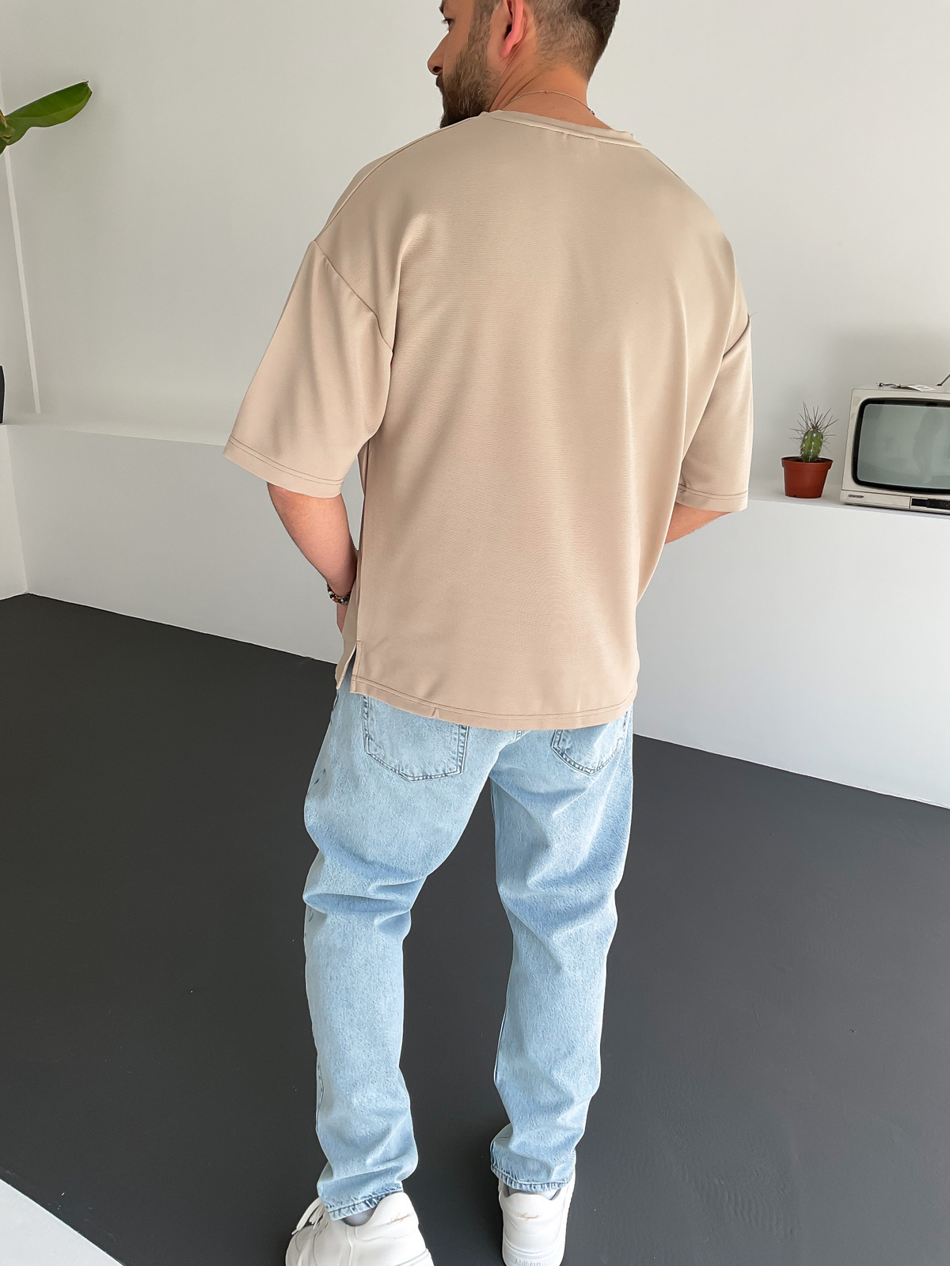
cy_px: 633
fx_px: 1061
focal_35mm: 29
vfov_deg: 61.7
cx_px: 475
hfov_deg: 48.2
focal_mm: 3
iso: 16
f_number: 1.8
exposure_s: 1/200
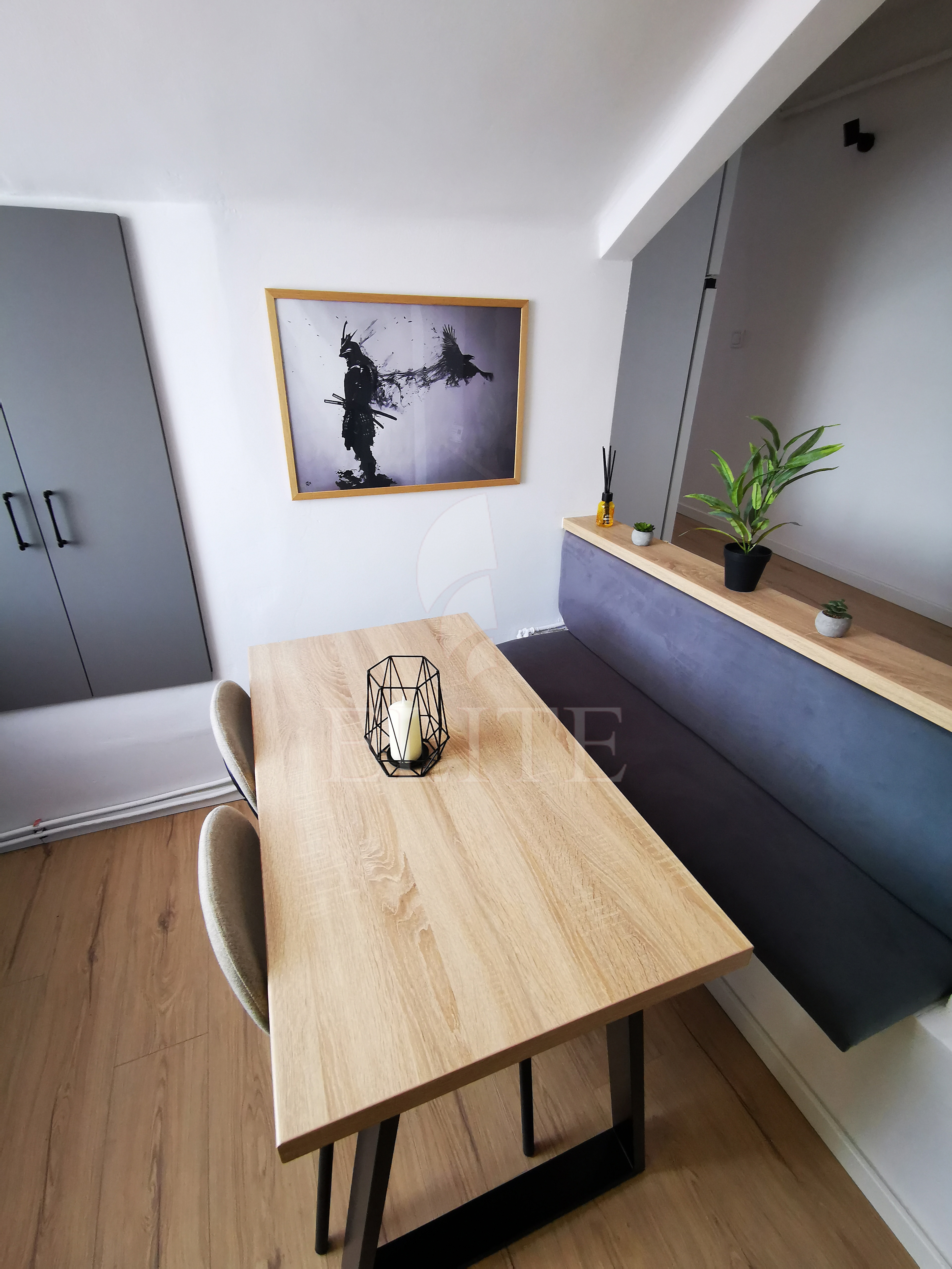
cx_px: 476
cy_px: 634
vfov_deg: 94.5
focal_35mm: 16
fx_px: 587
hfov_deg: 78.1
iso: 125
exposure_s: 1/33.3
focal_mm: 2.35
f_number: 2.2
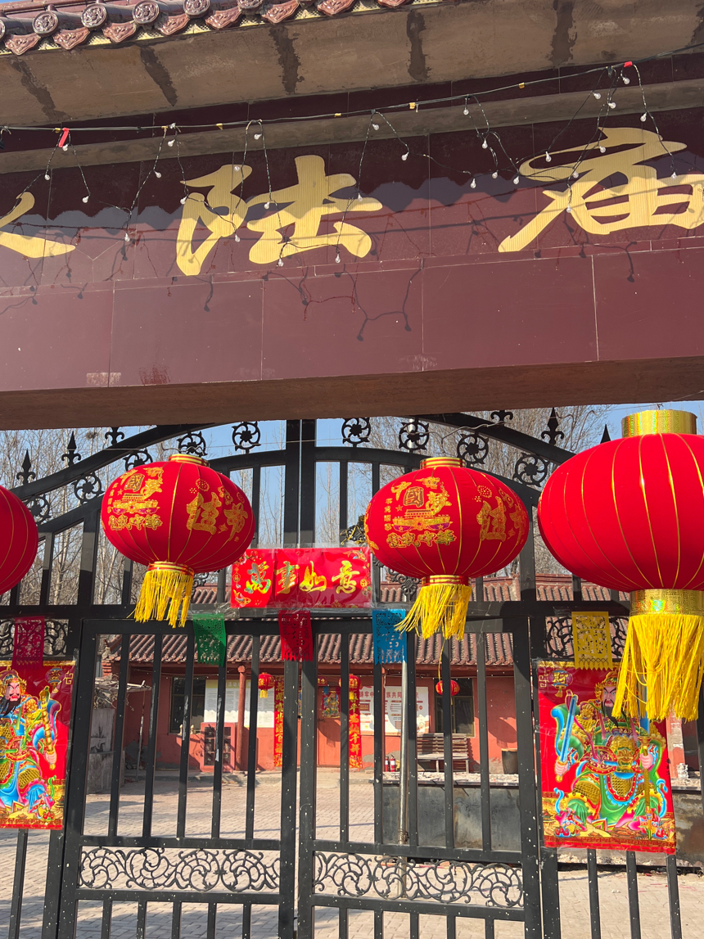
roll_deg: -1.2
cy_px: 490
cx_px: 302
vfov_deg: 53.9
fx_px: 922
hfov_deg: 41.7
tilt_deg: +13.4
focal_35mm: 34
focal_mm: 5.7
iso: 50
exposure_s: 1/2252
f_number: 1.5
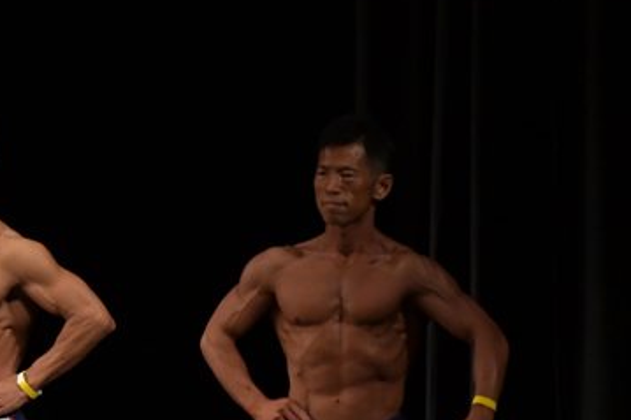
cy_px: 427
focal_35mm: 551
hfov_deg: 3.7
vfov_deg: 2.5
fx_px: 9653
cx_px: -34
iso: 3200
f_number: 5.6
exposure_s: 1/400
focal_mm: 170
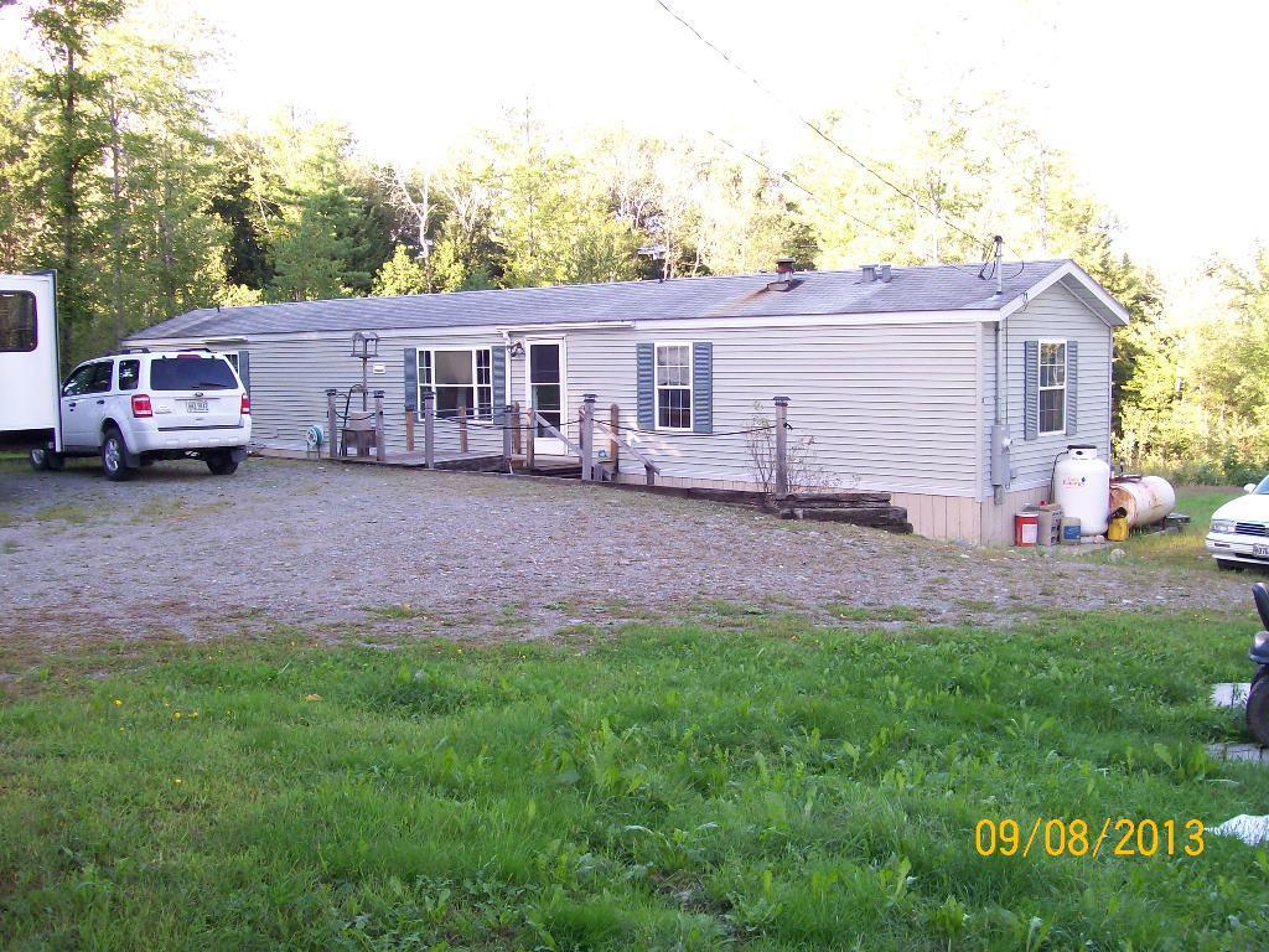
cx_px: 634
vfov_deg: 39.7
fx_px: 1320
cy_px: 476
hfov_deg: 51.4
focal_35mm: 36
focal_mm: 6
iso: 80
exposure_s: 1/98.5
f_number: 2.7
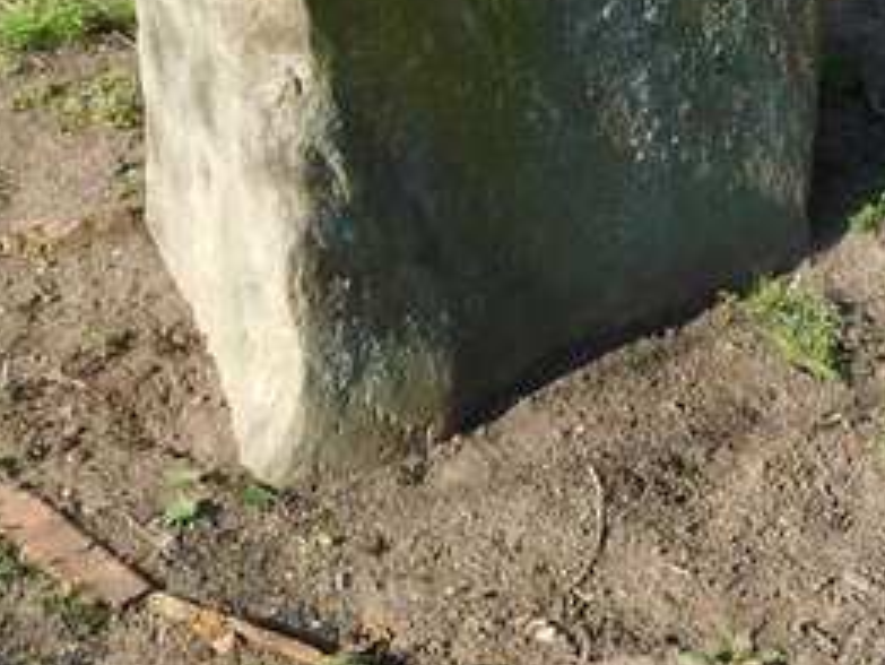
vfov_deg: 15.6
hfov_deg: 22.2
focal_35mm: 88
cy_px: -302
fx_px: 2251
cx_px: 475
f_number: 3
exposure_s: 1/640
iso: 125
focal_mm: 4
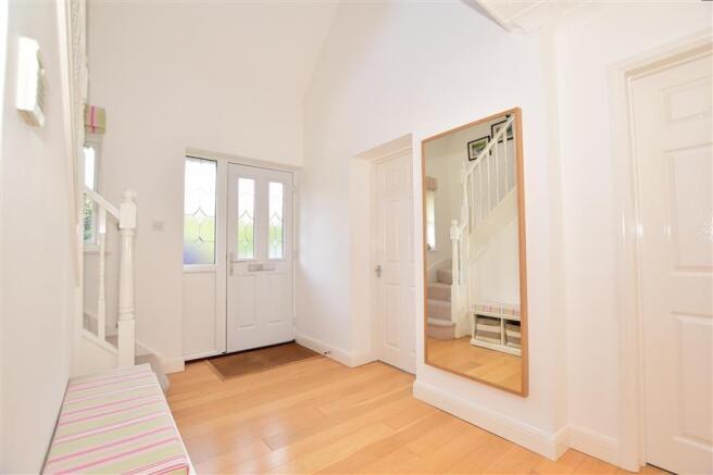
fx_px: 297
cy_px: 238
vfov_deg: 77.3
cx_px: 356
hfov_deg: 100.4
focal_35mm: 15
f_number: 5
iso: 200
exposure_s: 1/40
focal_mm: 10
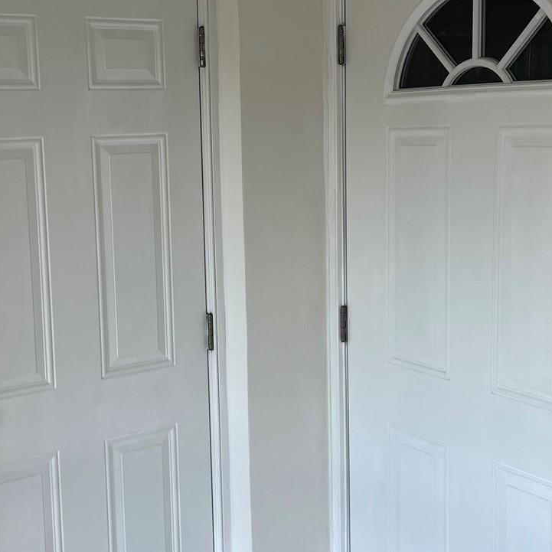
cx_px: 193
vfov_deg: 33.3
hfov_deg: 33.2
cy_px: 232
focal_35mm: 51
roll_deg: +2.3
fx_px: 920
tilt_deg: -7.0
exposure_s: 1/122
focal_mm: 5.1
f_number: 1.6
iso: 50
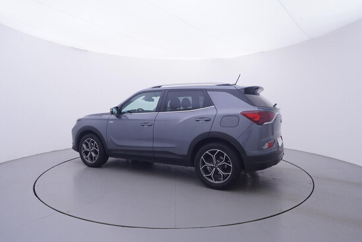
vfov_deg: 56.2
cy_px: 121
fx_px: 226
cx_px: 181
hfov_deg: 77.3
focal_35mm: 22
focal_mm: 15
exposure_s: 1/80
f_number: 5
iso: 200
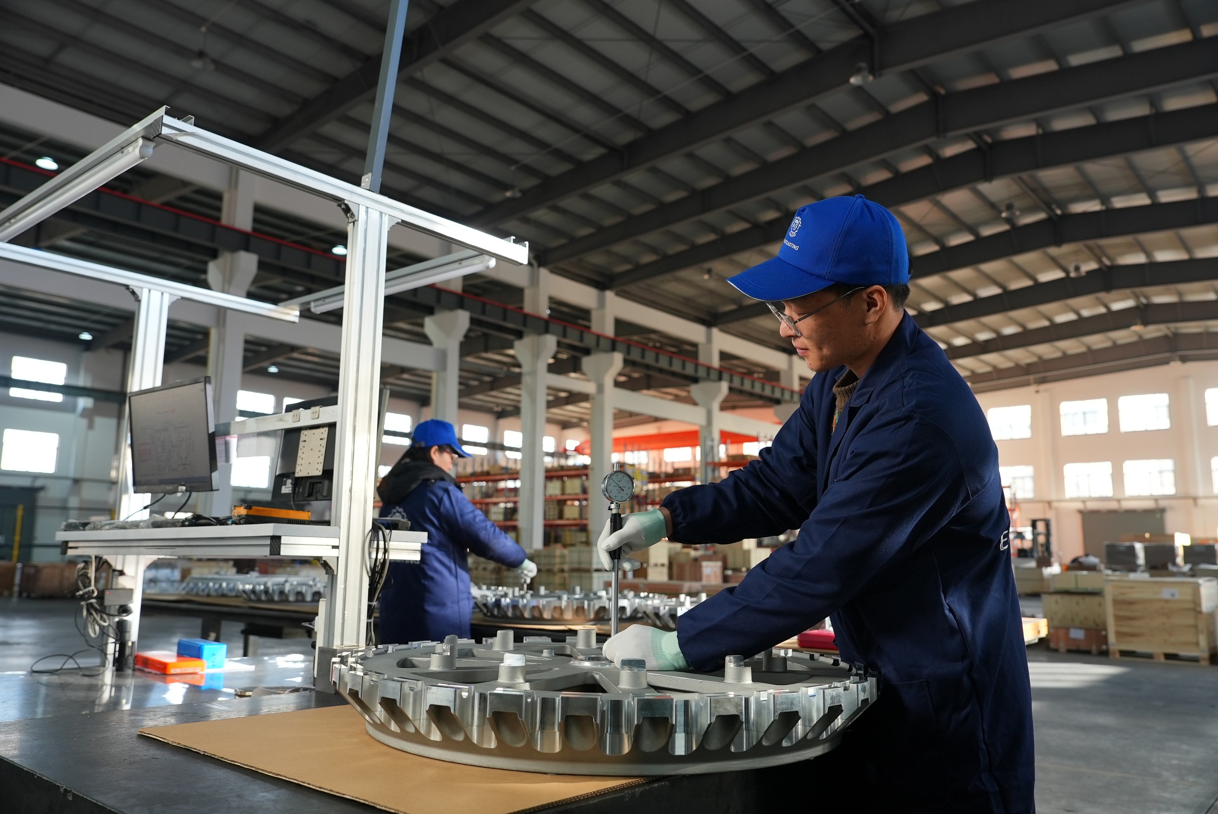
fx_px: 914
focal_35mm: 27
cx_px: 609
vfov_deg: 48.0
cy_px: 407
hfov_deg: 67.3
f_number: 4
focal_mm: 27
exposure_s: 1/80
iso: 400
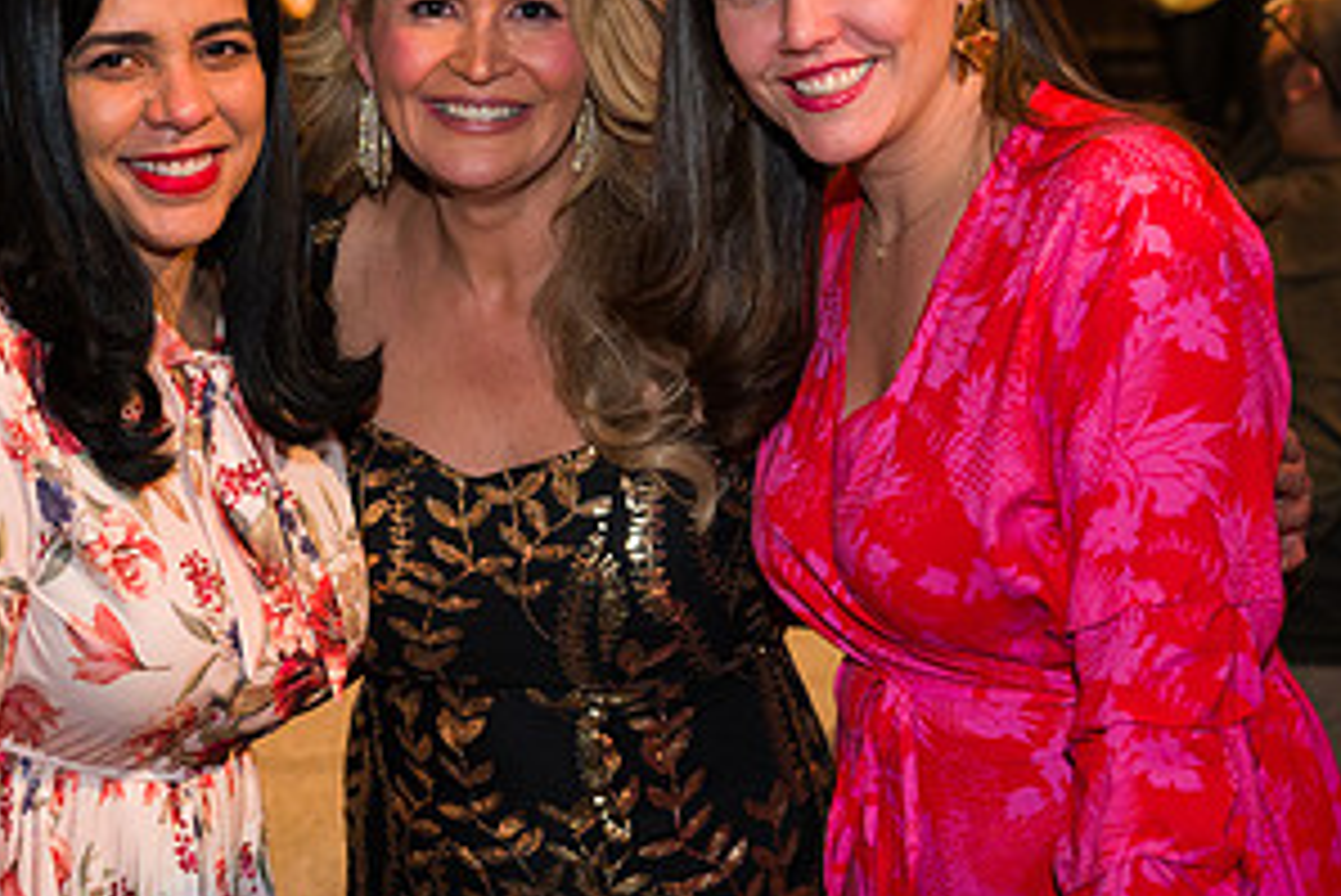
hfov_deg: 22.0
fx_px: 3354
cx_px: 114
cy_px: 482
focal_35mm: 90
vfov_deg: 15.2
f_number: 4
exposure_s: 1/200
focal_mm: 42
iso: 1600
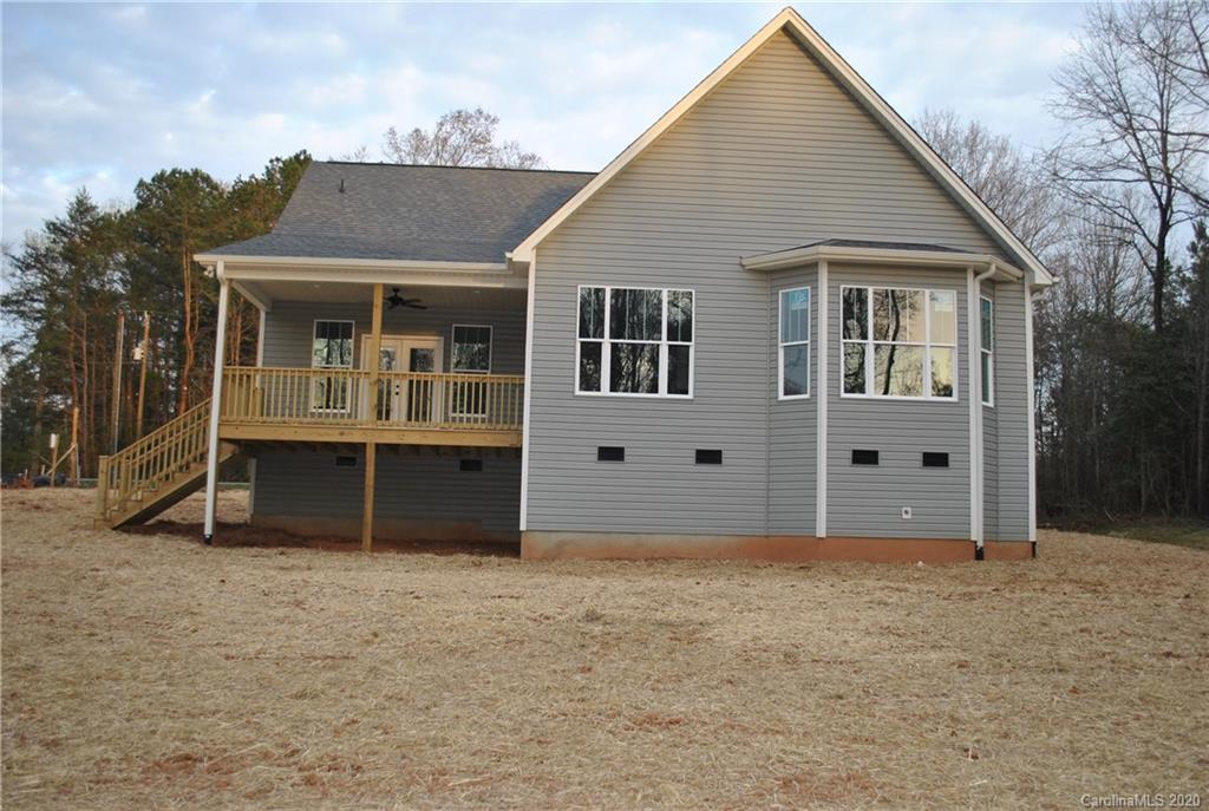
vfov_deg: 40.1
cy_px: 406
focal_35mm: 33
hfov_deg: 57.1
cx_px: 604
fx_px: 1110
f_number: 3.8
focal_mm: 22
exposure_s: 1/100
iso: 200
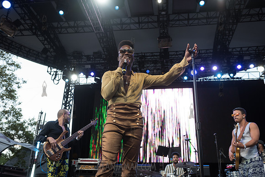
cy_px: 88
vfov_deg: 41.1
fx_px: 236
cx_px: 132
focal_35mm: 32
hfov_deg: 58.7
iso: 640
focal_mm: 32
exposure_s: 1/320
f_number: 4
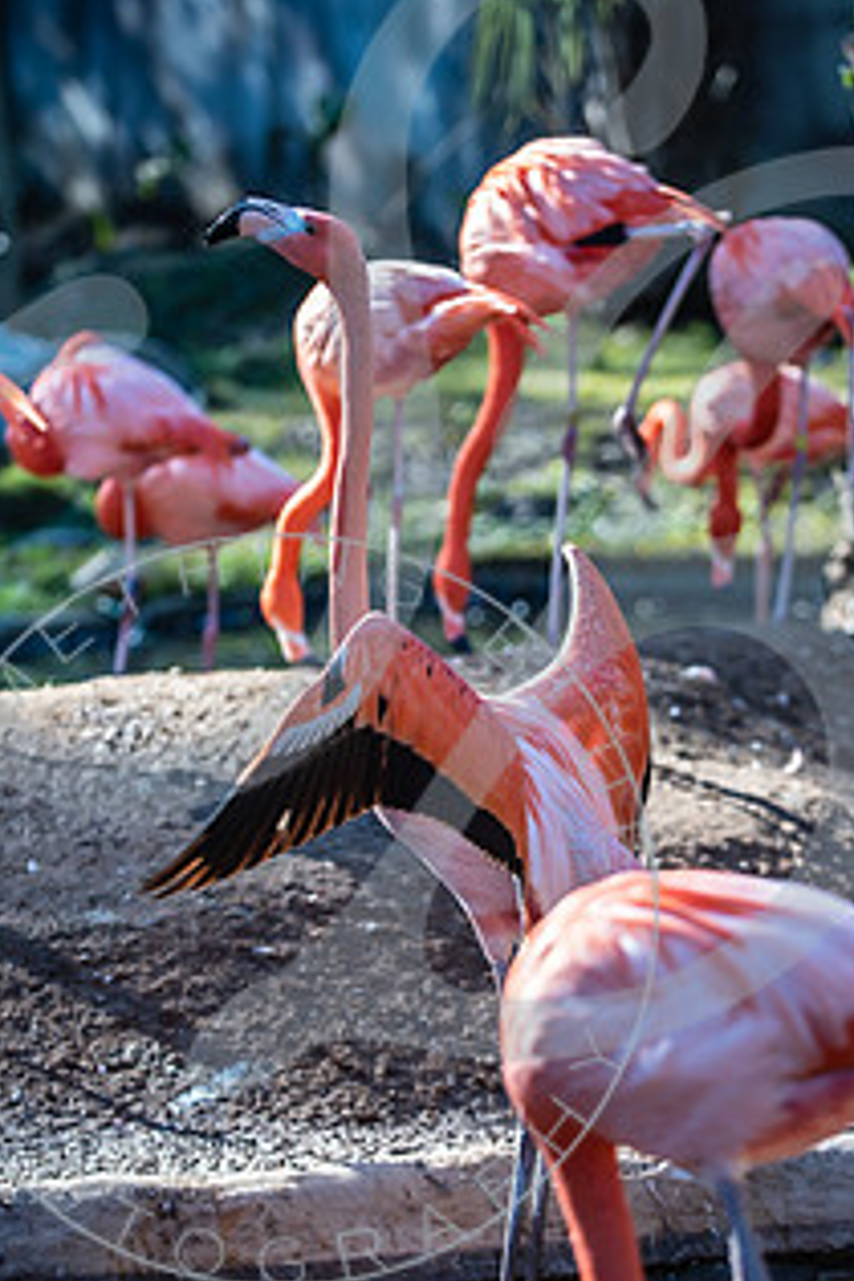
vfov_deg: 13.7
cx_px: 464
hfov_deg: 9.1
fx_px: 5337
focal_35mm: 150
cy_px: 602
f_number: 2.8
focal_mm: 105
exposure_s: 1/400
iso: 200
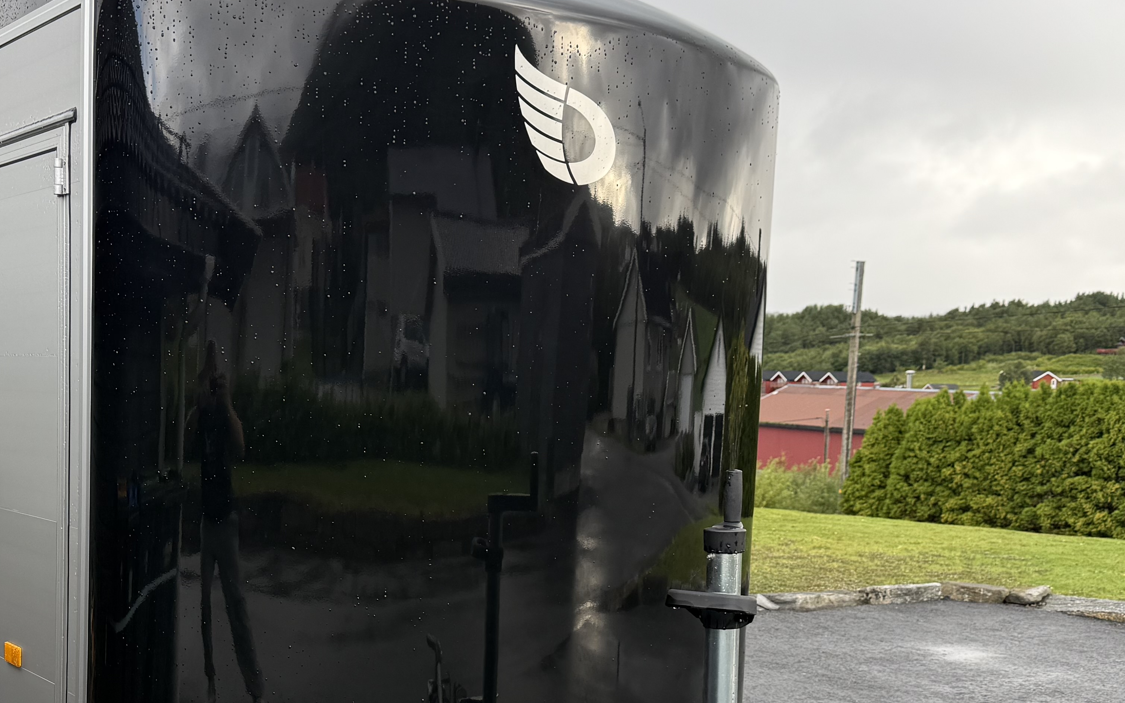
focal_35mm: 48
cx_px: 384
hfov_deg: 41.4
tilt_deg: -5.7
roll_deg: -1.0
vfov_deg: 26.6
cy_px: 517
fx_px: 1472
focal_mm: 6.76
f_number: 1.78
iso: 80
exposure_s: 1/481
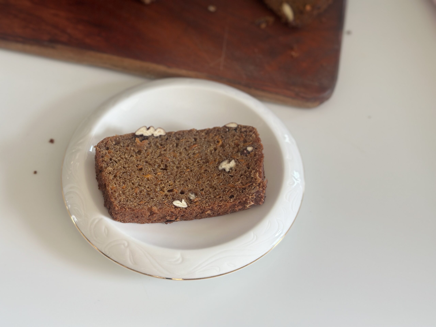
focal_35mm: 48
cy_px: 164
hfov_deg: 39.7
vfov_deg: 30.3
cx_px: 218
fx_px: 605
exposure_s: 1/150
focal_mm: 6.86
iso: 80
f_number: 1.78
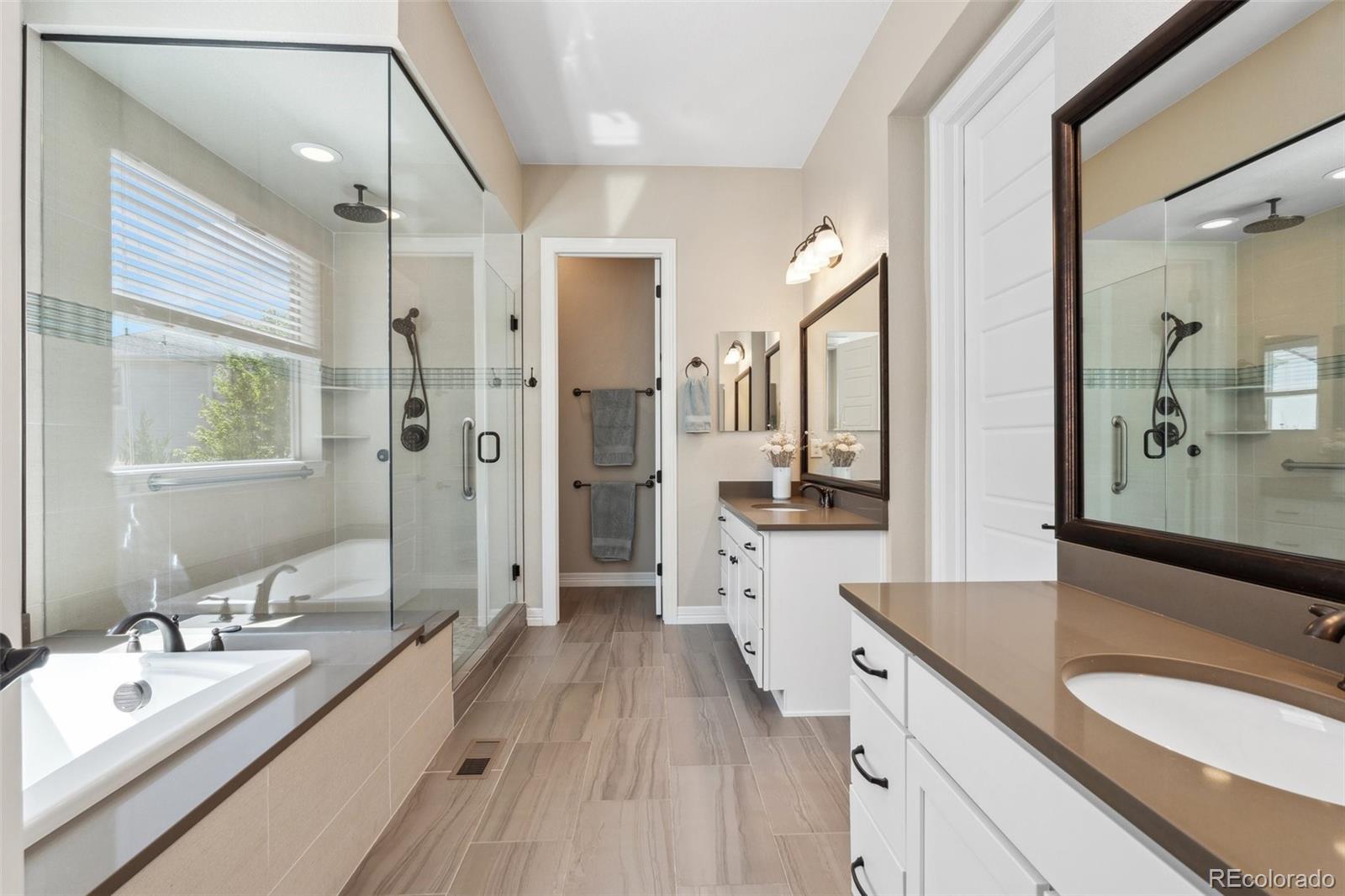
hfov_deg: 96.7
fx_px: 598
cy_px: 448
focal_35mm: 16
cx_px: 672
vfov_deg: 73.7
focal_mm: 16
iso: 640
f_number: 9
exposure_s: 1/50
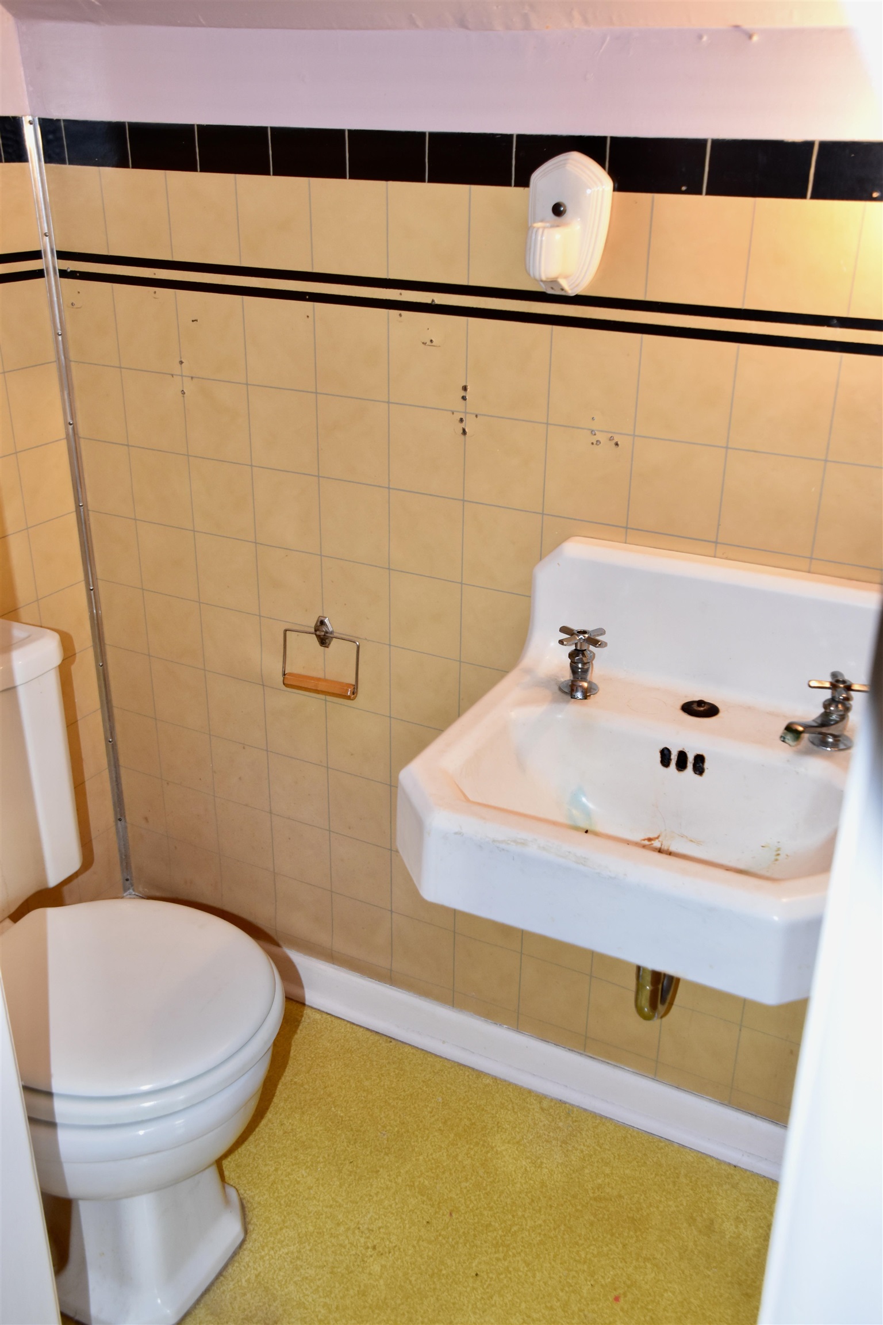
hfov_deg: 40.0
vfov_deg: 57.2
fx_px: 1214
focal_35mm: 33
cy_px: 662
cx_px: 442
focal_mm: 22
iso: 800
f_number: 4
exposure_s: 1/60
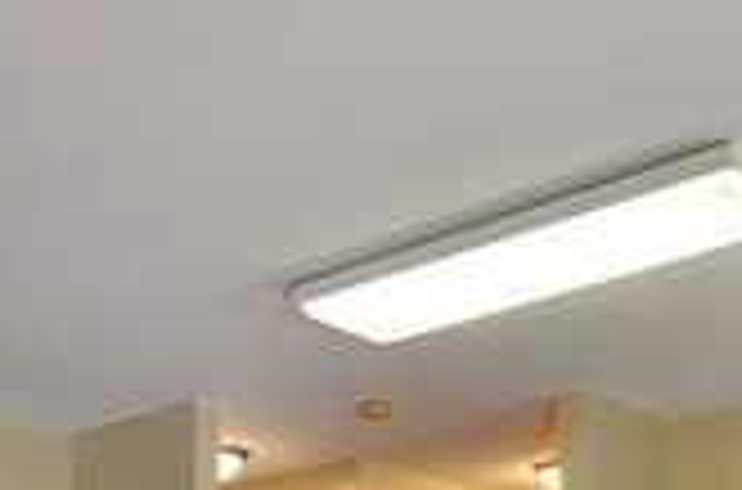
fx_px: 1314
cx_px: 175
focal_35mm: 64
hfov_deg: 30.9
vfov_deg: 18.7
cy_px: 733
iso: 200
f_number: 8
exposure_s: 1/4
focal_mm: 11
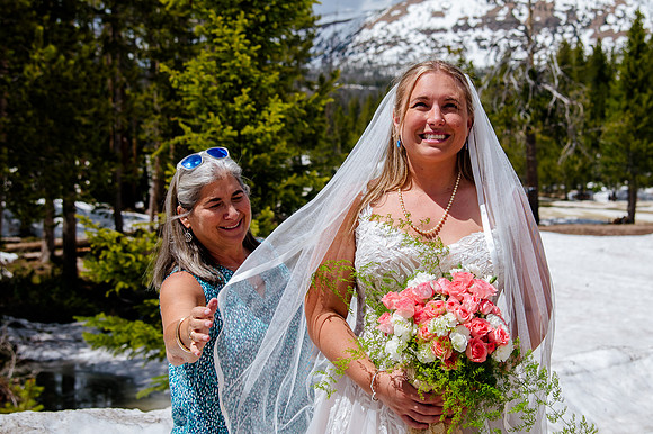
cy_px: 173
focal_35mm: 69
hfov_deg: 29.2
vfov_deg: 19.7
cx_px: 375
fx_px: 1251
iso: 200
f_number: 5
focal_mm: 46
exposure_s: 1/500
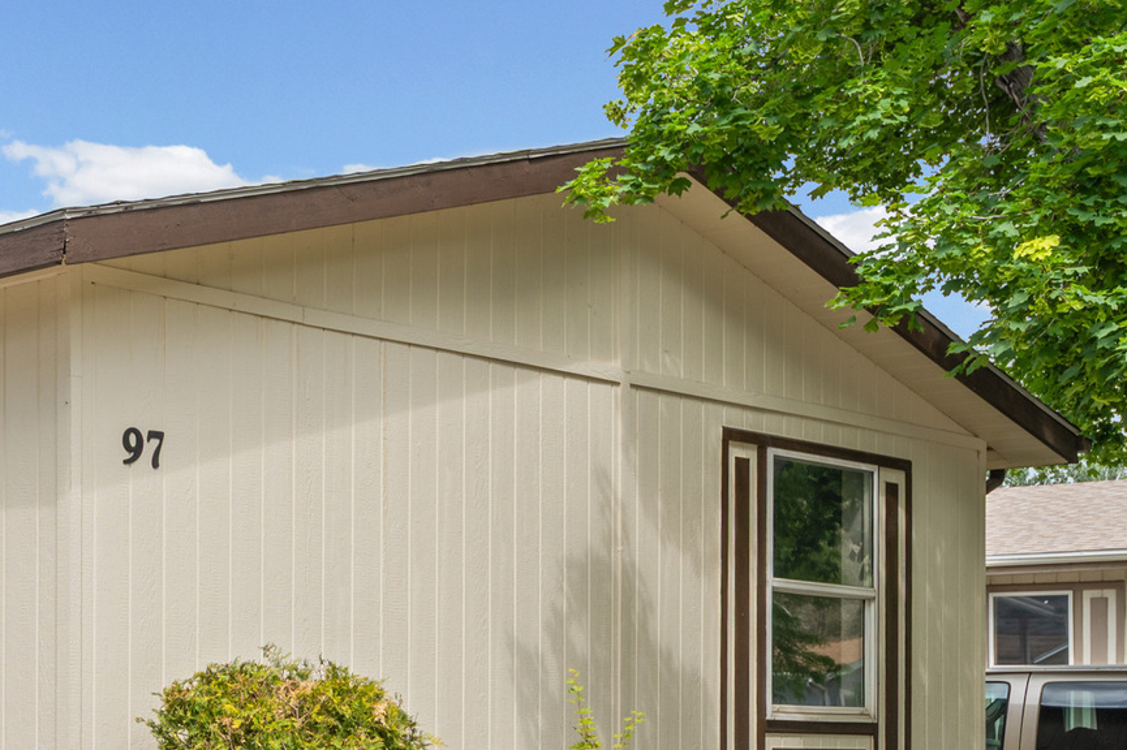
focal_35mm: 71
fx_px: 2222
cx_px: -130
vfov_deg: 18.8
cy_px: 712
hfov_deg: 26.1
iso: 250
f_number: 9
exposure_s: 1/160
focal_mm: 30
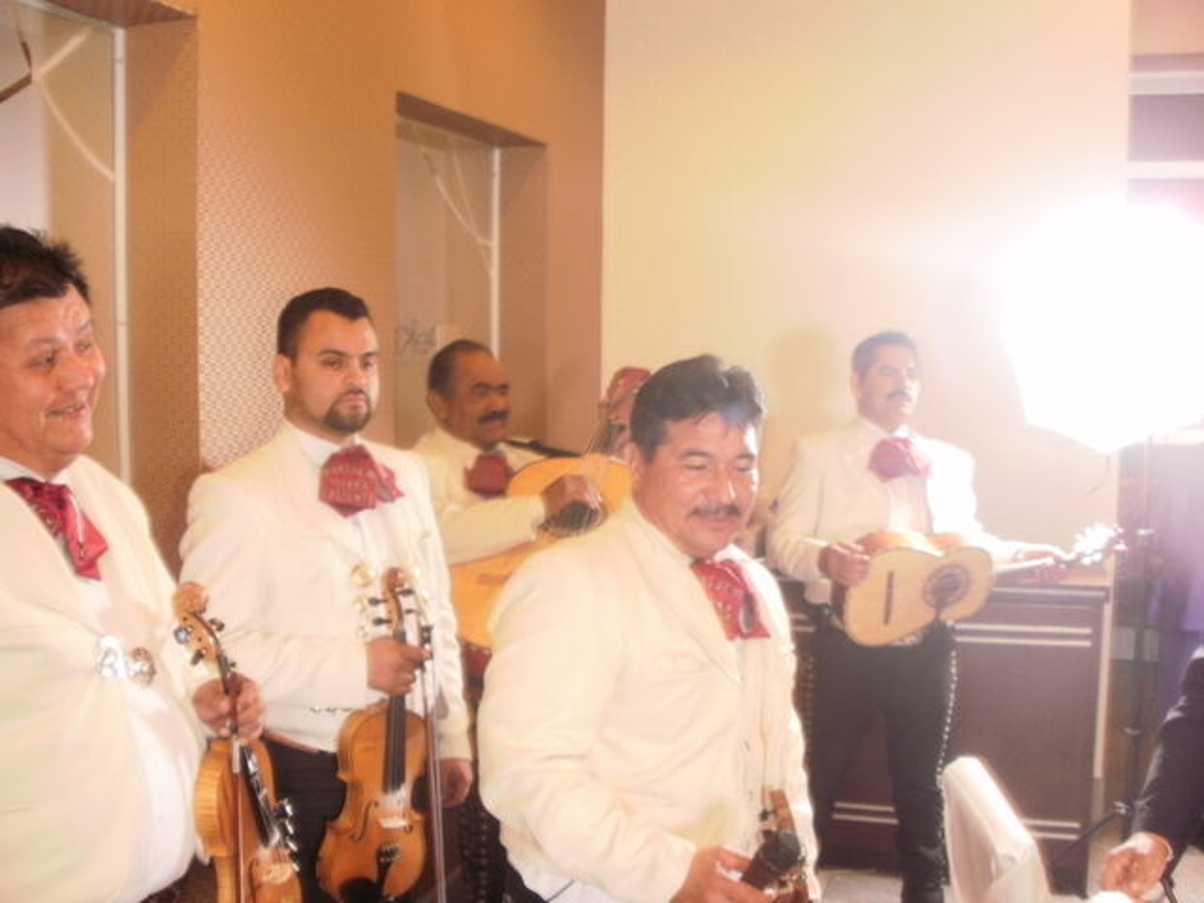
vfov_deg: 39.7
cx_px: 602
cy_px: 452
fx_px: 1252
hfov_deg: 51.4
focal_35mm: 36
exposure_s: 1/30
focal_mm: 6.3
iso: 125
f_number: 3.5
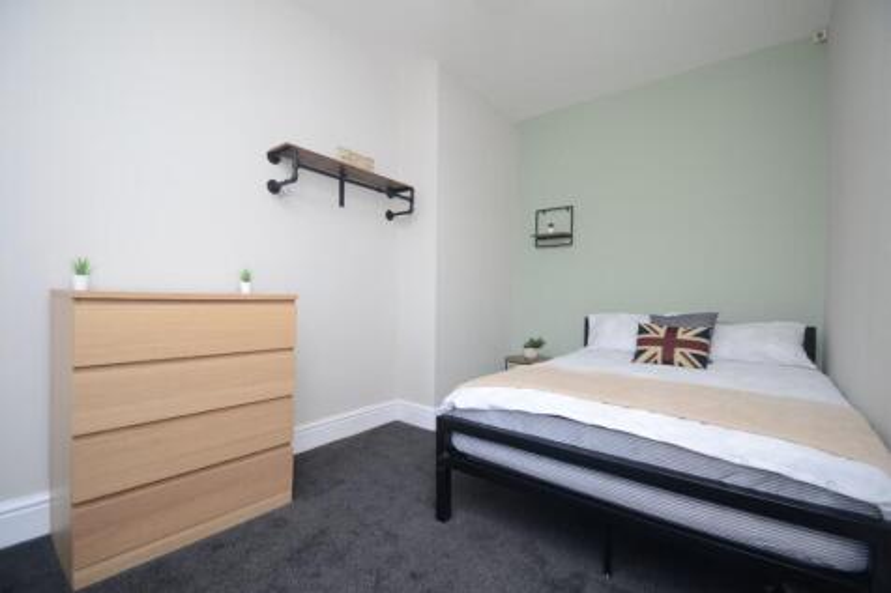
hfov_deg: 100.4
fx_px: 371
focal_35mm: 15
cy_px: 296
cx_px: 446
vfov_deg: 77.3
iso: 400
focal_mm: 10
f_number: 3.5
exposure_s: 1/160
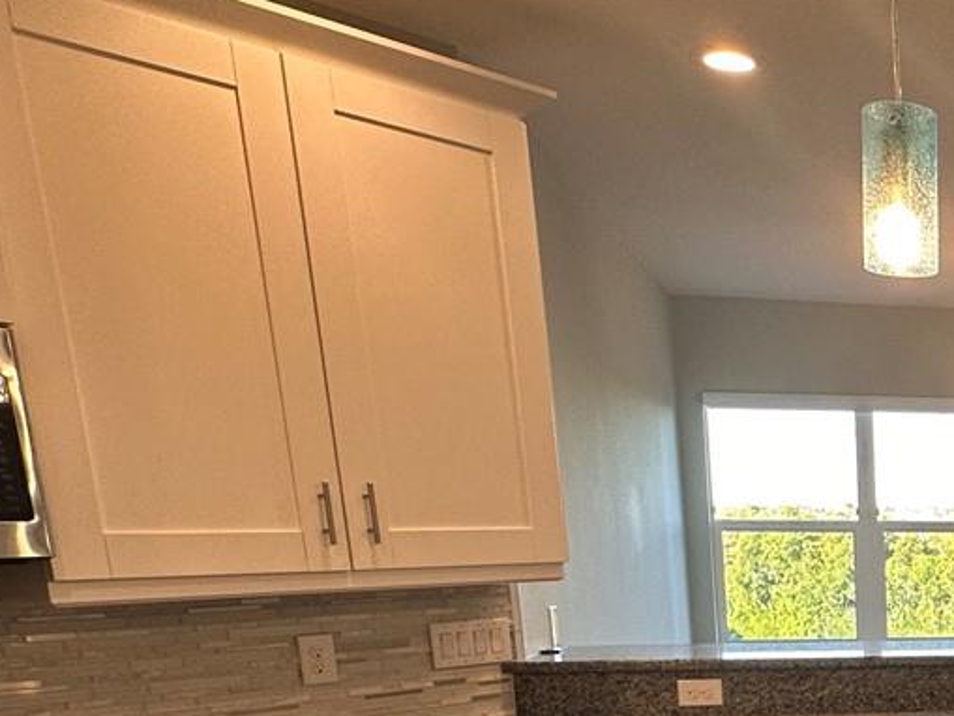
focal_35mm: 44
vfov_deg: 29.7
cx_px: 1141
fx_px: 1213
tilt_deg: -11.5
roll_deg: -0.5
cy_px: 782
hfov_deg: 34.5
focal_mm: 2.22
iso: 100
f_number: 2.2
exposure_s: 1/120
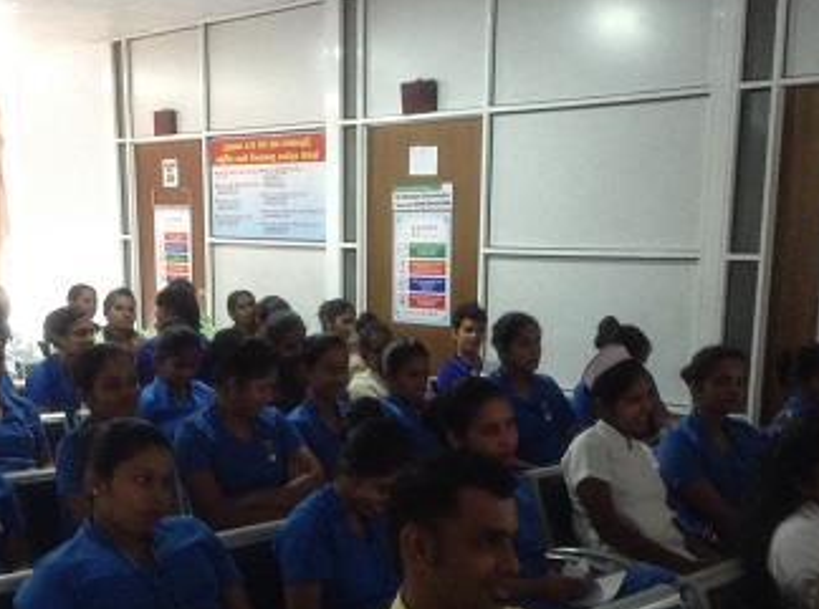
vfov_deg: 28.1
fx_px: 1203
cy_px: 443
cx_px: 382
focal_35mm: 51
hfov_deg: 37.6
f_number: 2.4
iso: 320
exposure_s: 1/15
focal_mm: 3.3
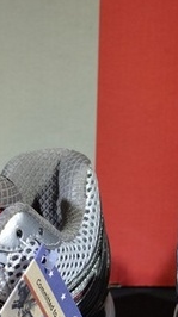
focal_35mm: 202
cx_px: -50
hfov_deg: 6.0
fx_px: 1700
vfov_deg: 10.6
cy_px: 248
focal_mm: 50
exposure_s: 1/13
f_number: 7.1
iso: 100
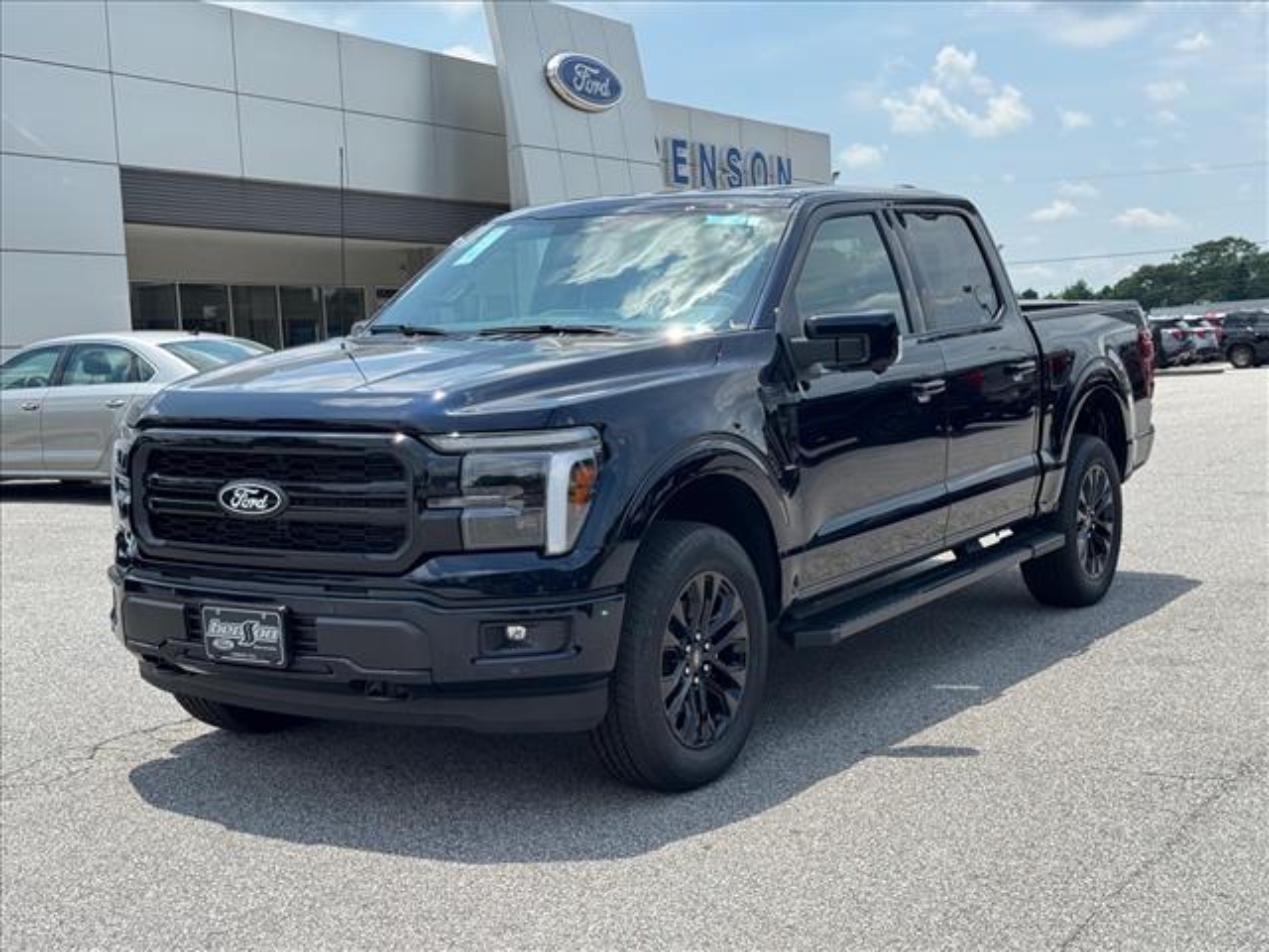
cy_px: 476
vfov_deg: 30.3
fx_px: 1760
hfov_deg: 39.7
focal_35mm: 48
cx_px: 634
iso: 64
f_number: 1.78
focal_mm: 6.76
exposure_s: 1/3096
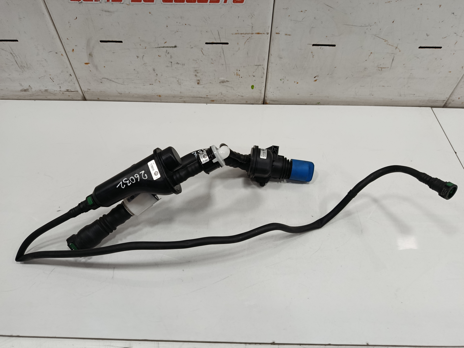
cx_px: 232
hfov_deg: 71.6
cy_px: 174
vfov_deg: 56.8
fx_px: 322
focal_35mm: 24
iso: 869
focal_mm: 5.24
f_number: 1.7
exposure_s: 1/100
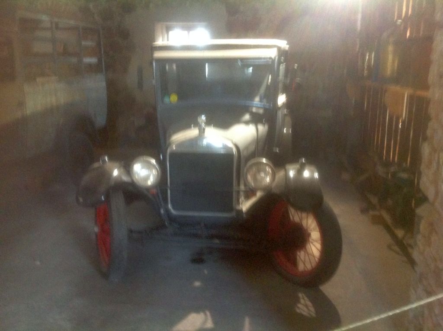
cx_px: 222
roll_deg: -1.6
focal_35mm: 35
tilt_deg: -11.9
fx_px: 447
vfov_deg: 40.6
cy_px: 166
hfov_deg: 52.7
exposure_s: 1/15
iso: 320
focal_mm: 4.28
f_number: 2.4
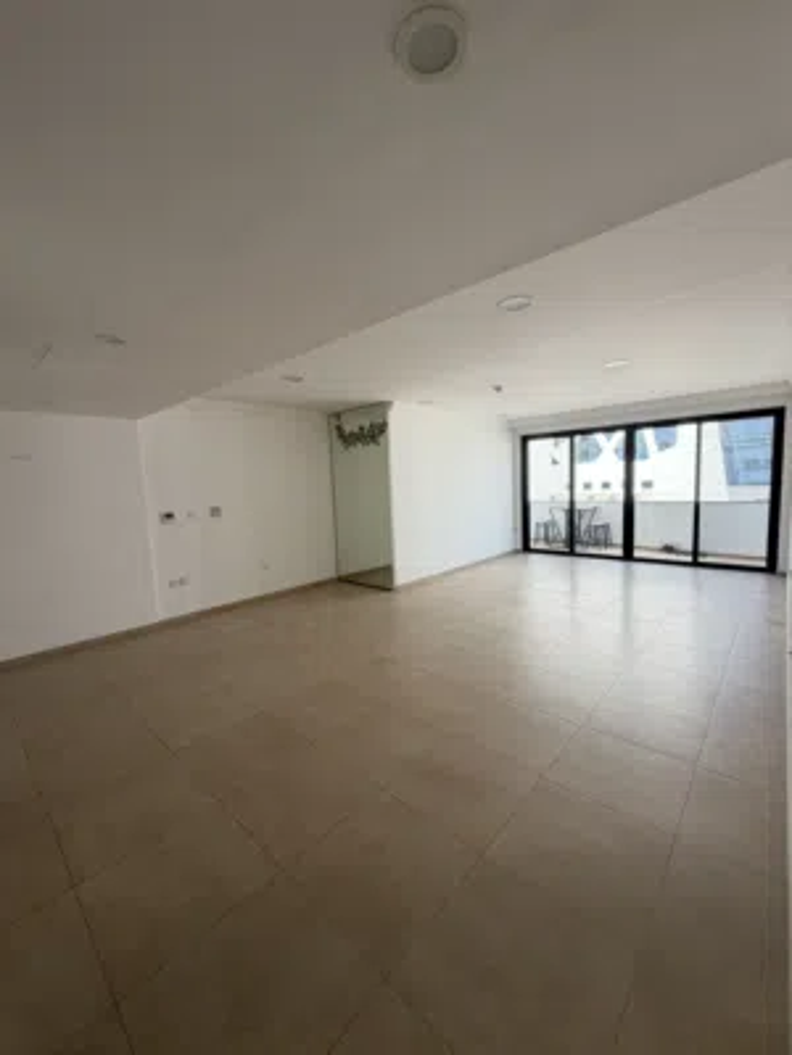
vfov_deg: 102.1
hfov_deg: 85.7
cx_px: 396
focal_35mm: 14
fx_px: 427
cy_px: 528
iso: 64
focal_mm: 2.22
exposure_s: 1/121
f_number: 2.2
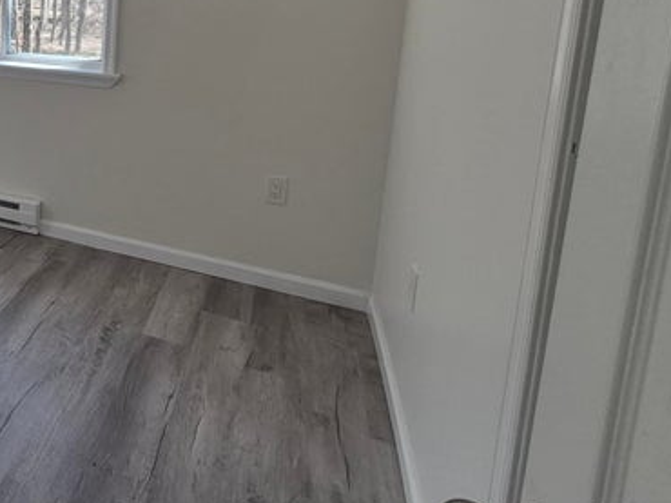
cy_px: 62
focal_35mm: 30
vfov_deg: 43.2
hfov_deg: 44.1
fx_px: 581
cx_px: -86
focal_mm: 1.74
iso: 64
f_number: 2.2
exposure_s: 1/120
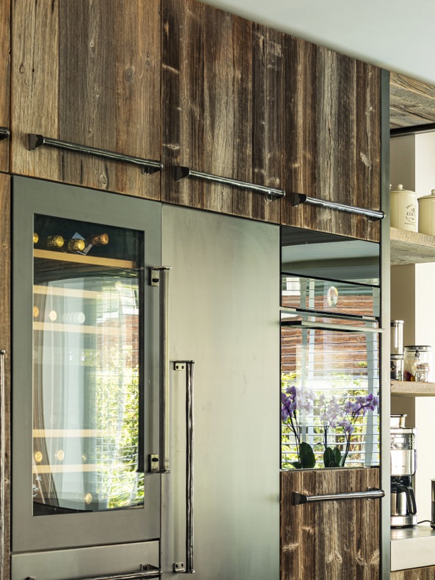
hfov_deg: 17.1
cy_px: 443
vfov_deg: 22.8
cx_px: 36
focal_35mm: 85
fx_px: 1424
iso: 200
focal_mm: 40
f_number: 8
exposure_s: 1/8
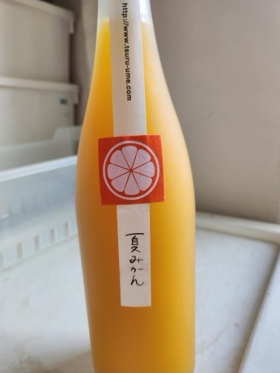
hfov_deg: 54.9
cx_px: 141
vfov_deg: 69.4
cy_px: 189
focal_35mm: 25
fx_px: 270
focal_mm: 5
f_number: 1.8
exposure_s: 1/120
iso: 100
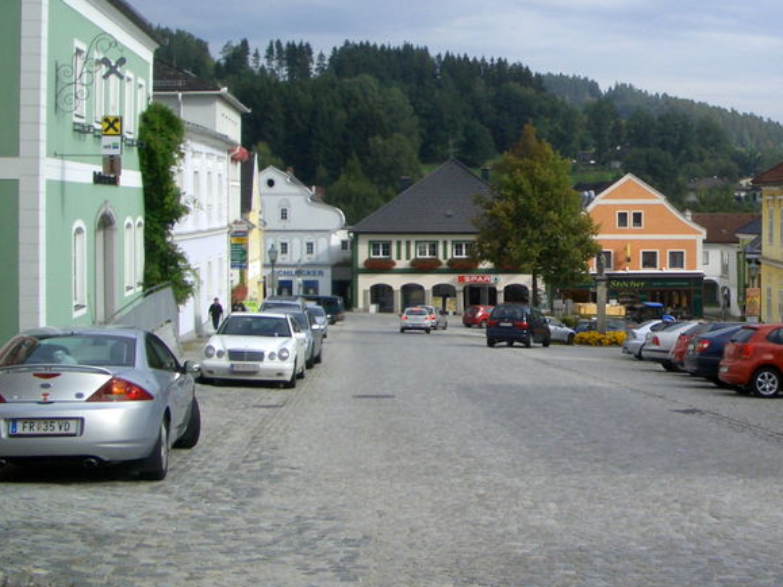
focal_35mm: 58
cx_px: 632
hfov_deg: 32.3
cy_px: 229
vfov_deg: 25.2
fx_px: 1312
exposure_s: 1/400
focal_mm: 5.8
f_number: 4.3
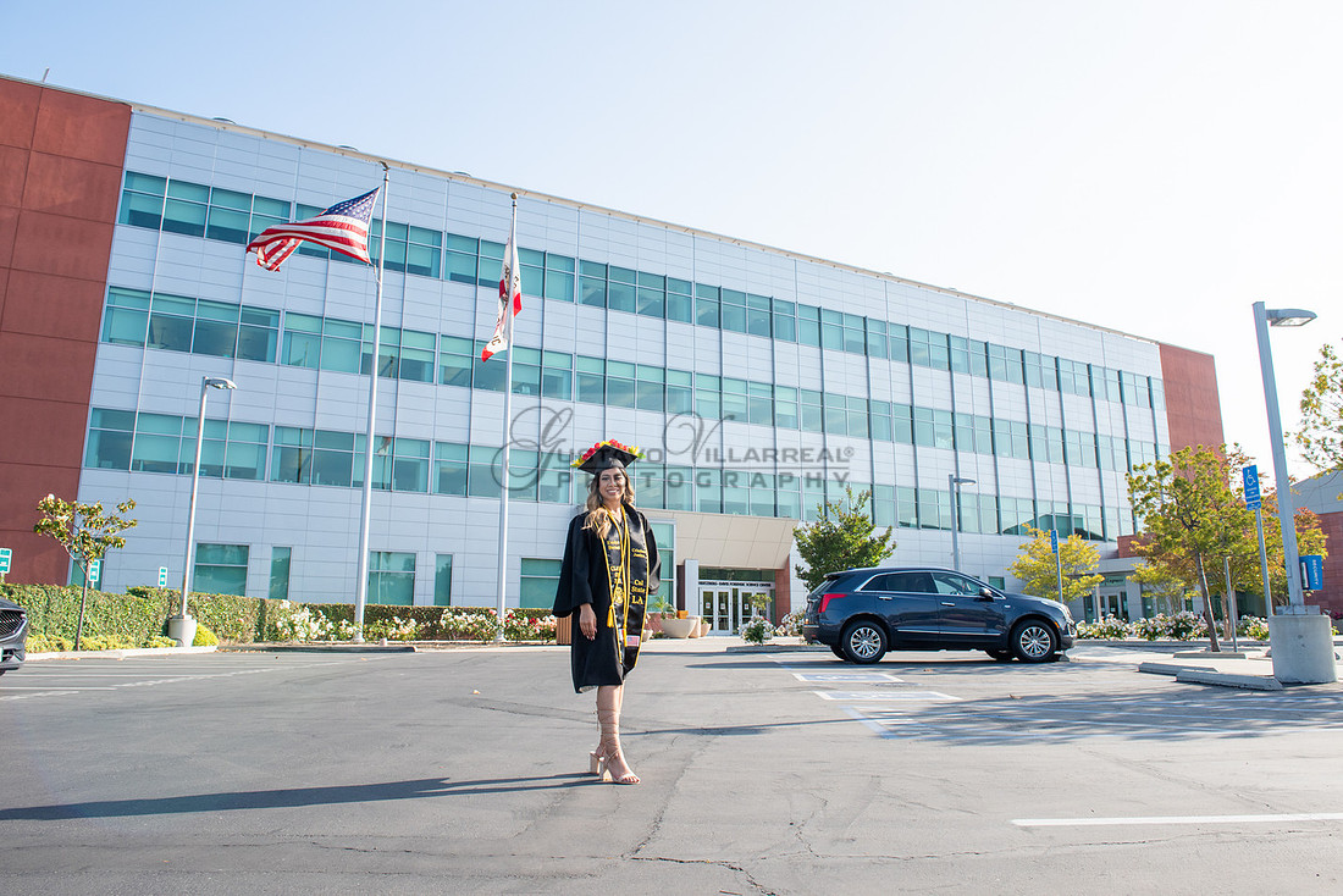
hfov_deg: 73.7
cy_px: 448
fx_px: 896
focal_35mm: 24
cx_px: 672
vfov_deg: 53.2
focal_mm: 24
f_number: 9
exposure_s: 1/400
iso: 200
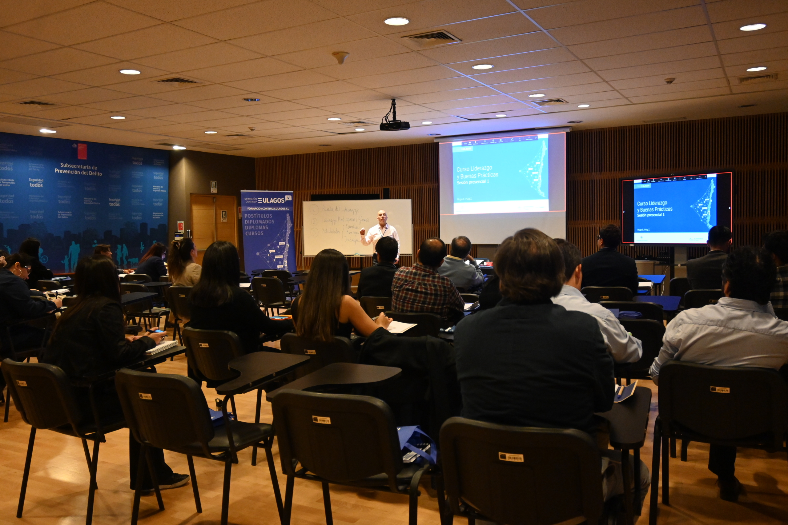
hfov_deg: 60.7
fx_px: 673
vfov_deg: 42.6
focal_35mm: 31
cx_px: 394
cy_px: 262
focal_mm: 20.5
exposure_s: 1/100
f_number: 3.8
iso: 3200
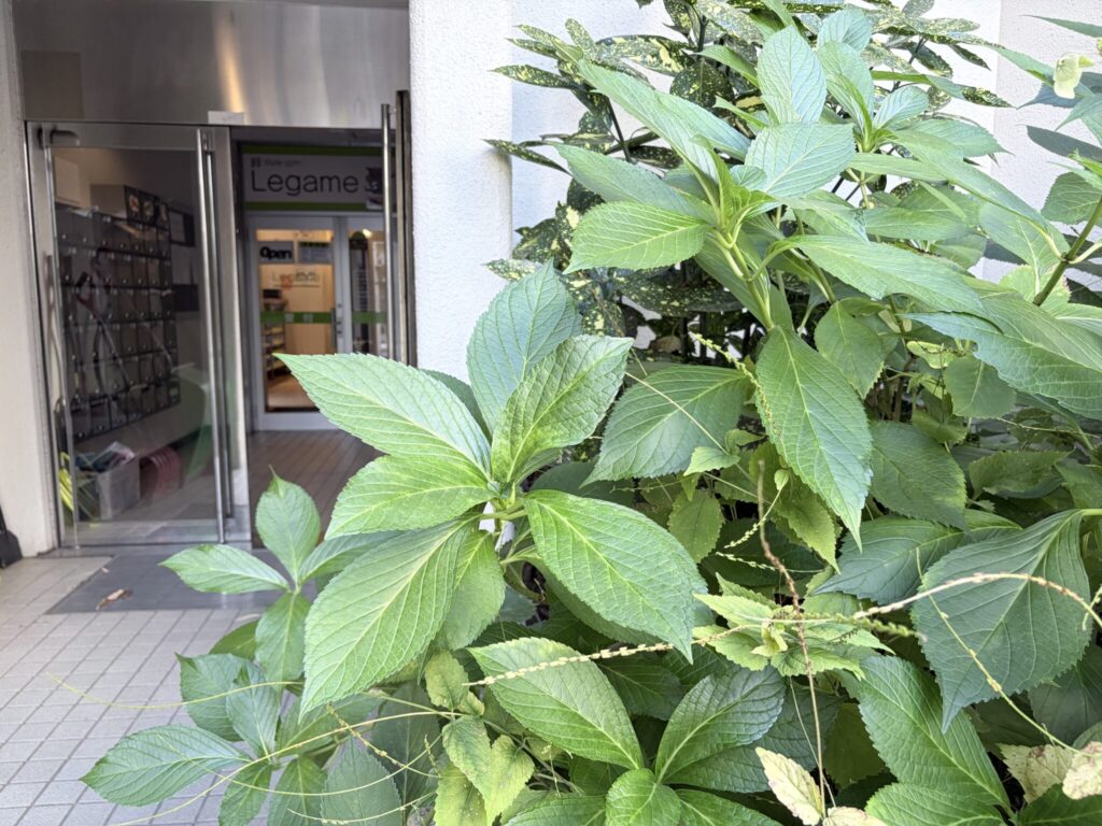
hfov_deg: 67.3
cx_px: 551
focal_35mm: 26
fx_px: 828
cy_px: 413
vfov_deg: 53.1
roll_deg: +0.5
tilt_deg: -7.6
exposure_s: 1/122
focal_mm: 5.96
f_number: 1.6
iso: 125
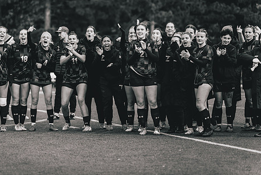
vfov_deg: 7.4
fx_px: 1342
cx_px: 109
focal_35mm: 185
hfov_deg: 11.1
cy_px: 75
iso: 800
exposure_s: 1/1600
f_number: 2.8
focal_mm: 150
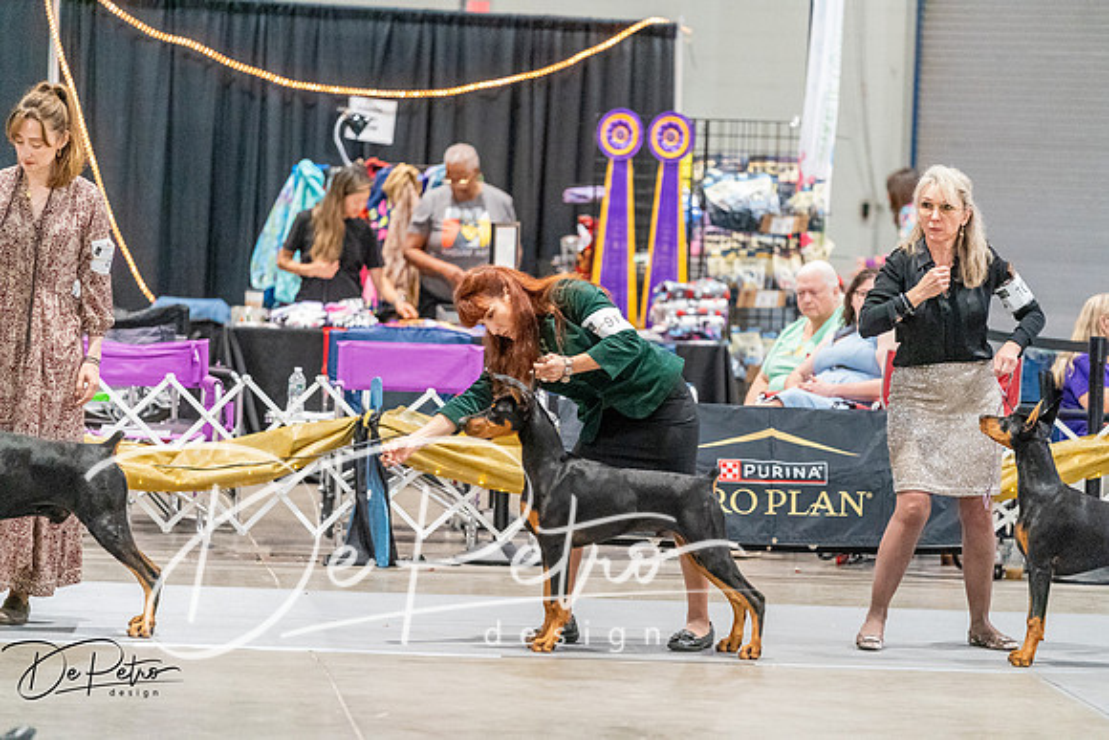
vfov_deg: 7.5
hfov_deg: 11.3
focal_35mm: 182
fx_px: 5608
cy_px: 370
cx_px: 554
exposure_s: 1/320
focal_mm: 182
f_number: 2.8
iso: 12800
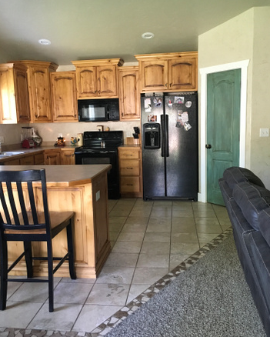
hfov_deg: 47.2
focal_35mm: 31
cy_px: 162
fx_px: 309
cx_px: 134
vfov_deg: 57.1
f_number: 2.2
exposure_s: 1/30
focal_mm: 4.15
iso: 200
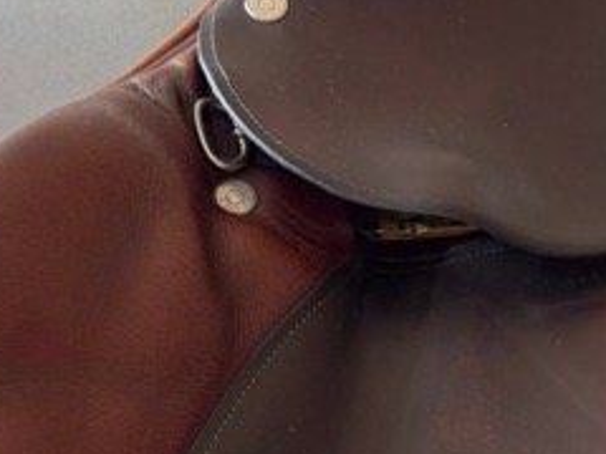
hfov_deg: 21.0
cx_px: 614
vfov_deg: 15.9
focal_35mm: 90
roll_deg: +0.1
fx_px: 1576
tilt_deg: -21.5
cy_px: 513
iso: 100
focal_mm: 6.76
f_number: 1.78
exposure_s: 1/121
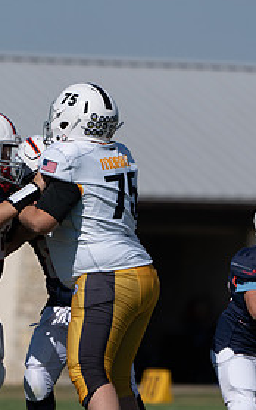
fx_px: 7535
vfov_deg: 3.1
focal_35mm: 674
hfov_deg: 1.9
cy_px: 278
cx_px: 84
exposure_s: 1/1600
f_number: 5.6
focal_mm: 318
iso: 125
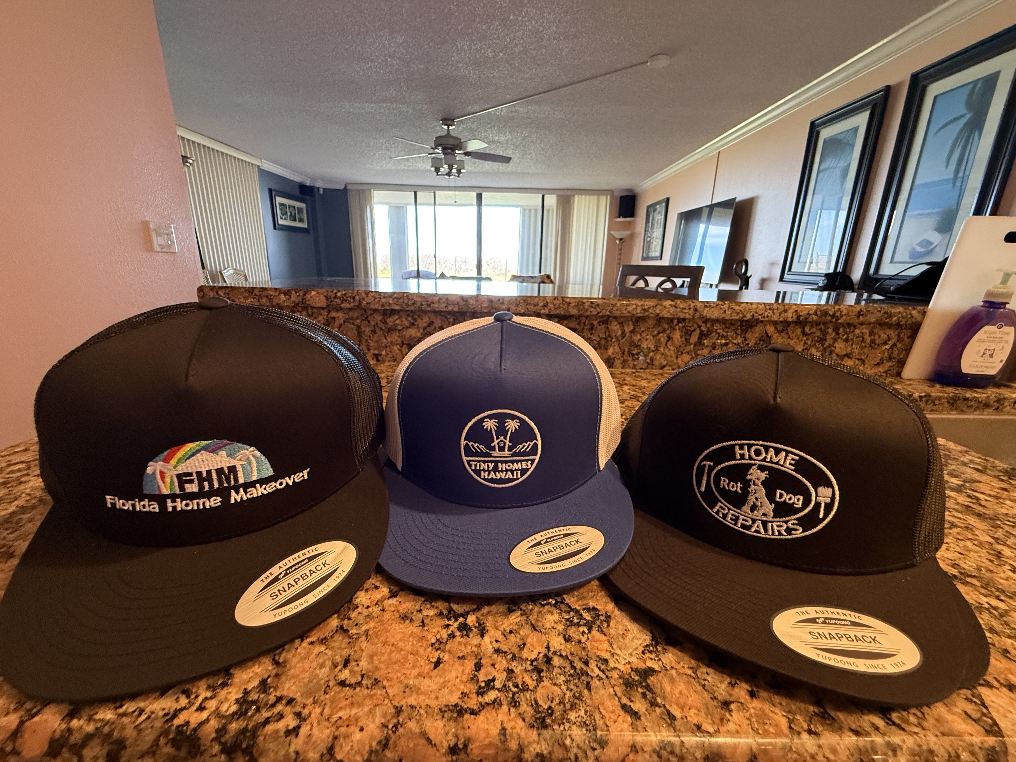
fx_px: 411
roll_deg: -1.0
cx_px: 508
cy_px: 381
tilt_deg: -15.2
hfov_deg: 102.1
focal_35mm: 14
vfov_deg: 85.7
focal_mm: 2.22
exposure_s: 1/60
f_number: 2.2
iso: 500
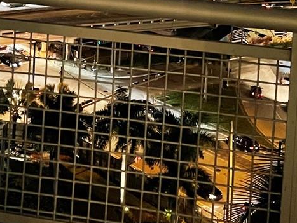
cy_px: -144
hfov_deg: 21.9
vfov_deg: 15.0
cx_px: 106
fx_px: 764
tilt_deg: -3.2
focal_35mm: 89
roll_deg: -4.0
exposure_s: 1/30
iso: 1000
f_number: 1.6
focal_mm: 5.1
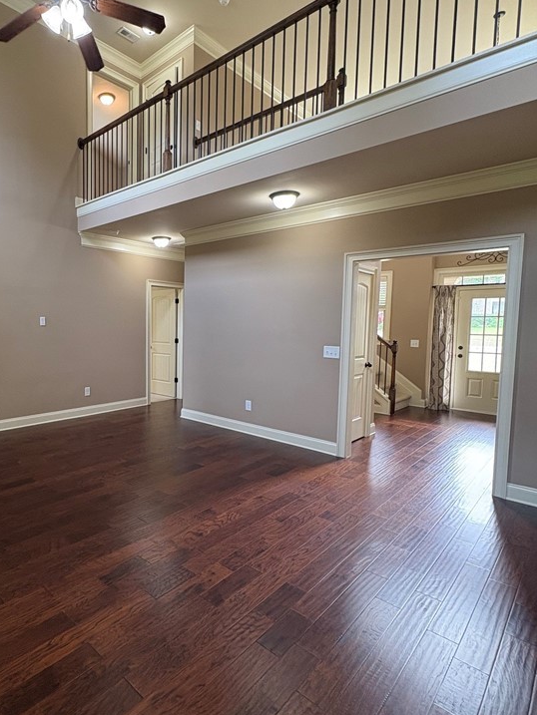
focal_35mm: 20
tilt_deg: -3.3
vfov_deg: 81.7
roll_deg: -0.8
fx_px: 414
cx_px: 171
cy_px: 351
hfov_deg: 64.0
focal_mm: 2.22
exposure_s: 1/60
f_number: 2.2
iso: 200
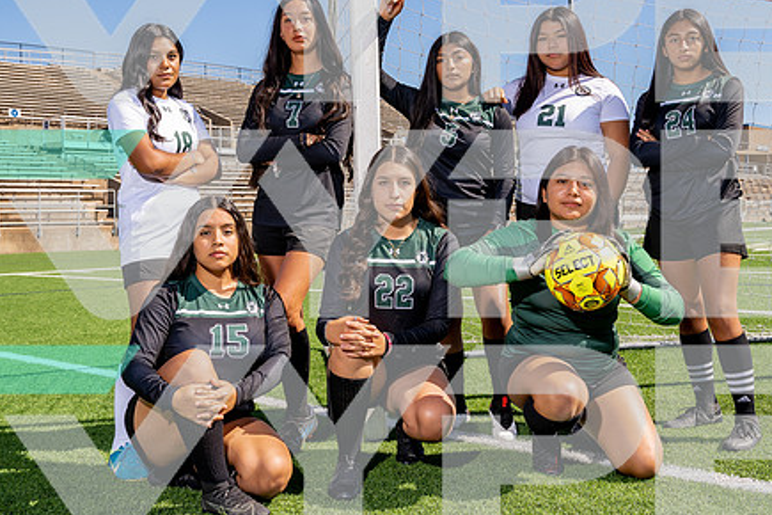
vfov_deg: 30.5
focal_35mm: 44
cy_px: 225
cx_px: 414
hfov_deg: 44.5
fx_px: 943
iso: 100
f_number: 8
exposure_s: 1/250
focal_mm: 33
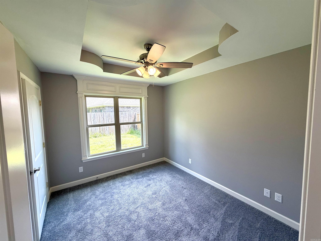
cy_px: 120
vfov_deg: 85.7
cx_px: 160
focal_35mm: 14
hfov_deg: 102.1
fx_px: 130
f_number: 2.2
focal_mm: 2.22
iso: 100
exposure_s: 1/120
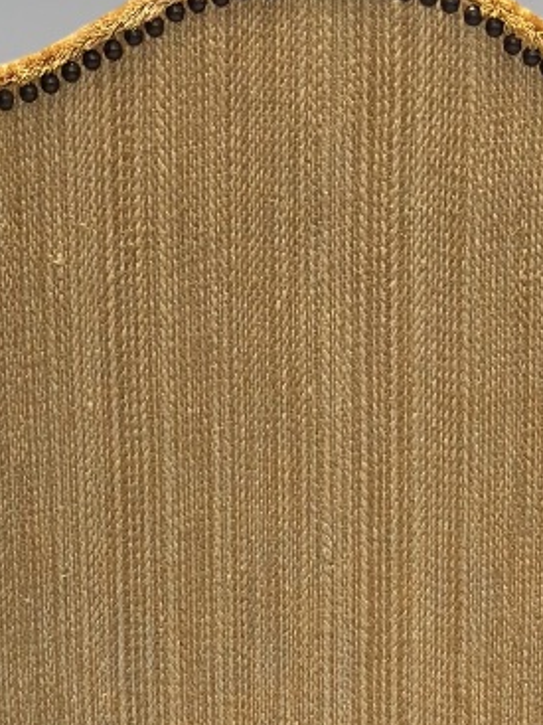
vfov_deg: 12.0
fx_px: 3286
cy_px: 1087
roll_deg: +1.2
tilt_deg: -12.0
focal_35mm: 157
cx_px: 253
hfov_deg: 9.4
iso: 125
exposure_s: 1/100
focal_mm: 6.86
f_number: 1.78
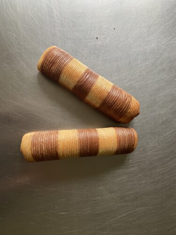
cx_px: 88
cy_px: 118
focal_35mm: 26
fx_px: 176
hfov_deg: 53.1
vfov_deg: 67.3
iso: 160
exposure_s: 1/60
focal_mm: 4.25
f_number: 1.8
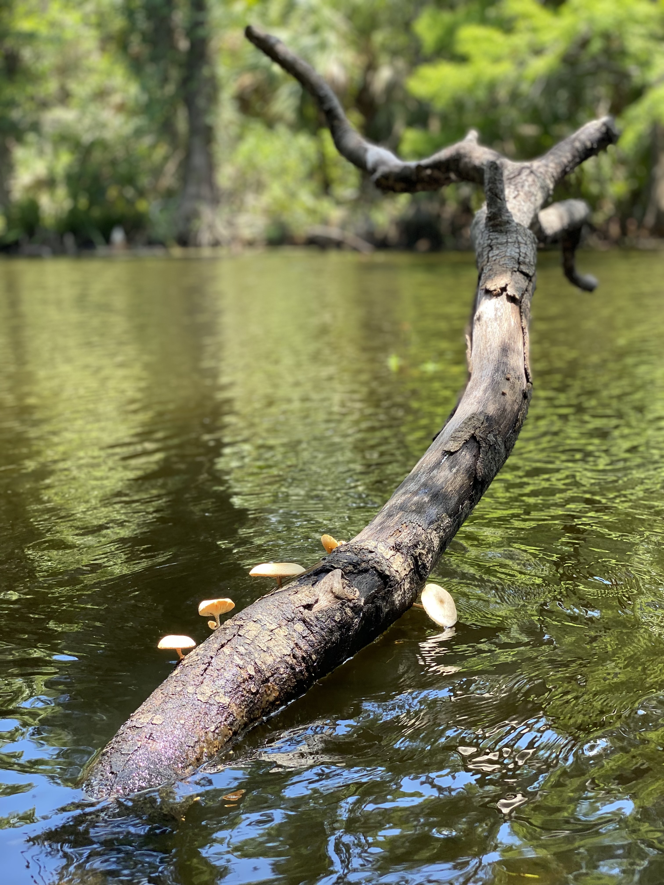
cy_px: 442
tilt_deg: -7.7
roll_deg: +1.9
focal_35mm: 52
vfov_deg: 36.8
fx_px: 1330
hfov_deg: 28.0
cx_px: 332
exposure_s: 1/122
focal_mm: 6
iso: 25
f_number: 2
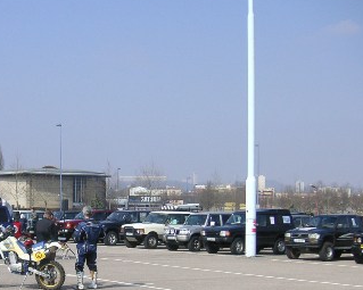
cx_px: 72
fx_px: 730
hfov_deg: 27.4
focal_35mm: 68
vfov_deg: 22.2
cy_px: 221
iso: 50
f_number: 6.7
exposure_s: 1/180
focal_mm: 6.1
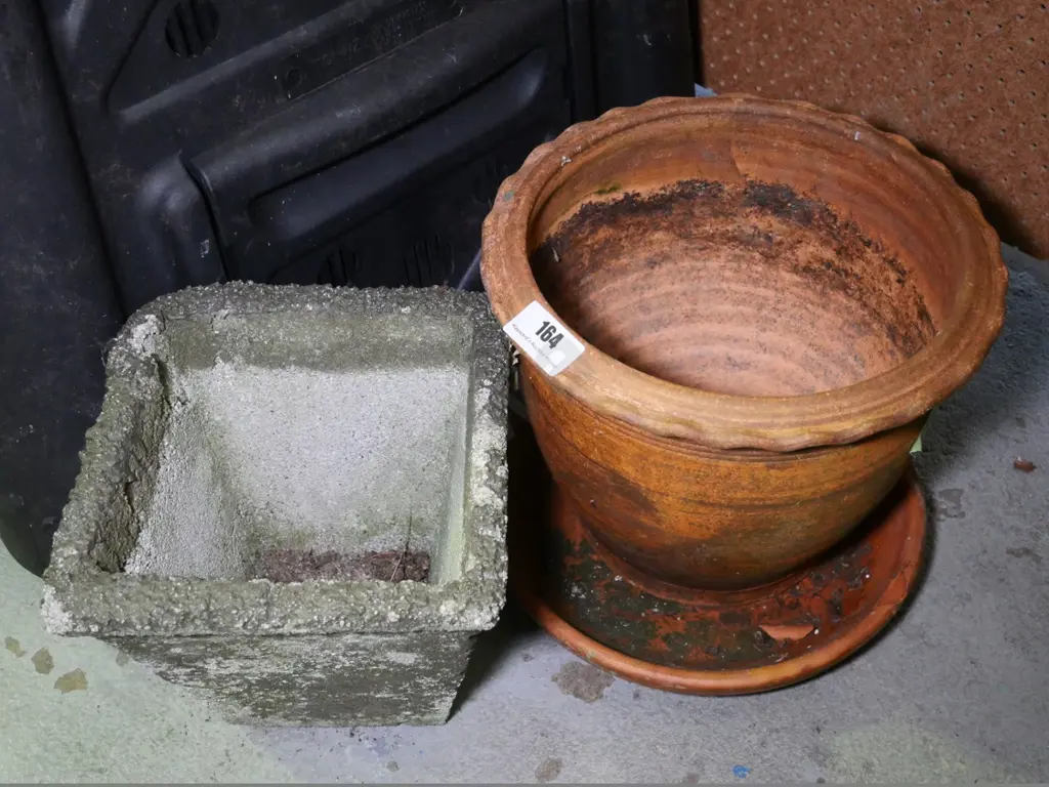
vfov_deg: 36.0
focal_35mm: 40
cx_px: 524
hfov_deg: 46.8
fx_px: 1212
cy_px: 394
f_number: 4.5
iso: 3200
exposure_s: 1/100
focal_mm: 20
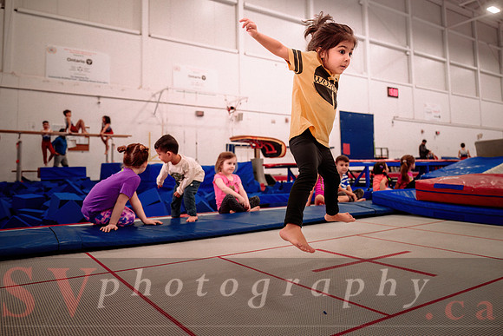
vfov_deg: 46.9
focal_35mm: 28
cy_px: 143
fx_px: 386
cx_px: 255
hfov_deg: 66.2
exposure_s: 1/400
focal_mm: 24
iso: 1600
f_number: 2.8
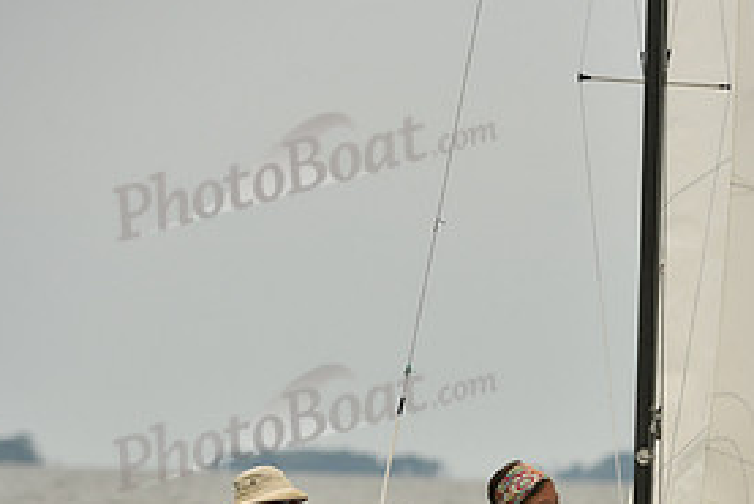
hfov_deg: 3.2
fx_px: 13599
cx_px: 640
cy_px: 524
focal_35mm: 649
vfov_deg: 2.1
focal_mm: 310
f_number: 7.1
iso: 320
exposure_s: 1/1250
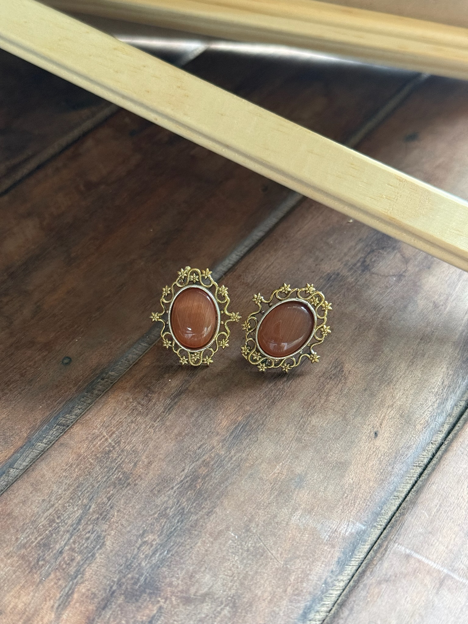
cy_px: 312
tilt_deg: -42.7
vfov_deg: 39.7
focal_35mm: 48
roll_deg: -2.6
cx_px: 234
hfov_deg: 30.3
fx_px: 865
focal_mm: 6.76
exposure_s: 1/44
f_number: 1.78
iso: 250
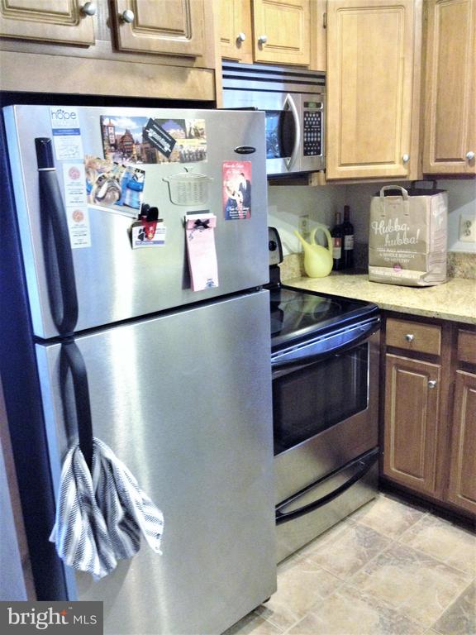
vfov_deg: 52.6
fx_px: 642
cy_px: 318
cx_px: 238
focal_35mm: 35
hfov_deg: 40.7
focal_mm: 4.28
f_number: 2.4
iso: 400
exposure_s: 1/20
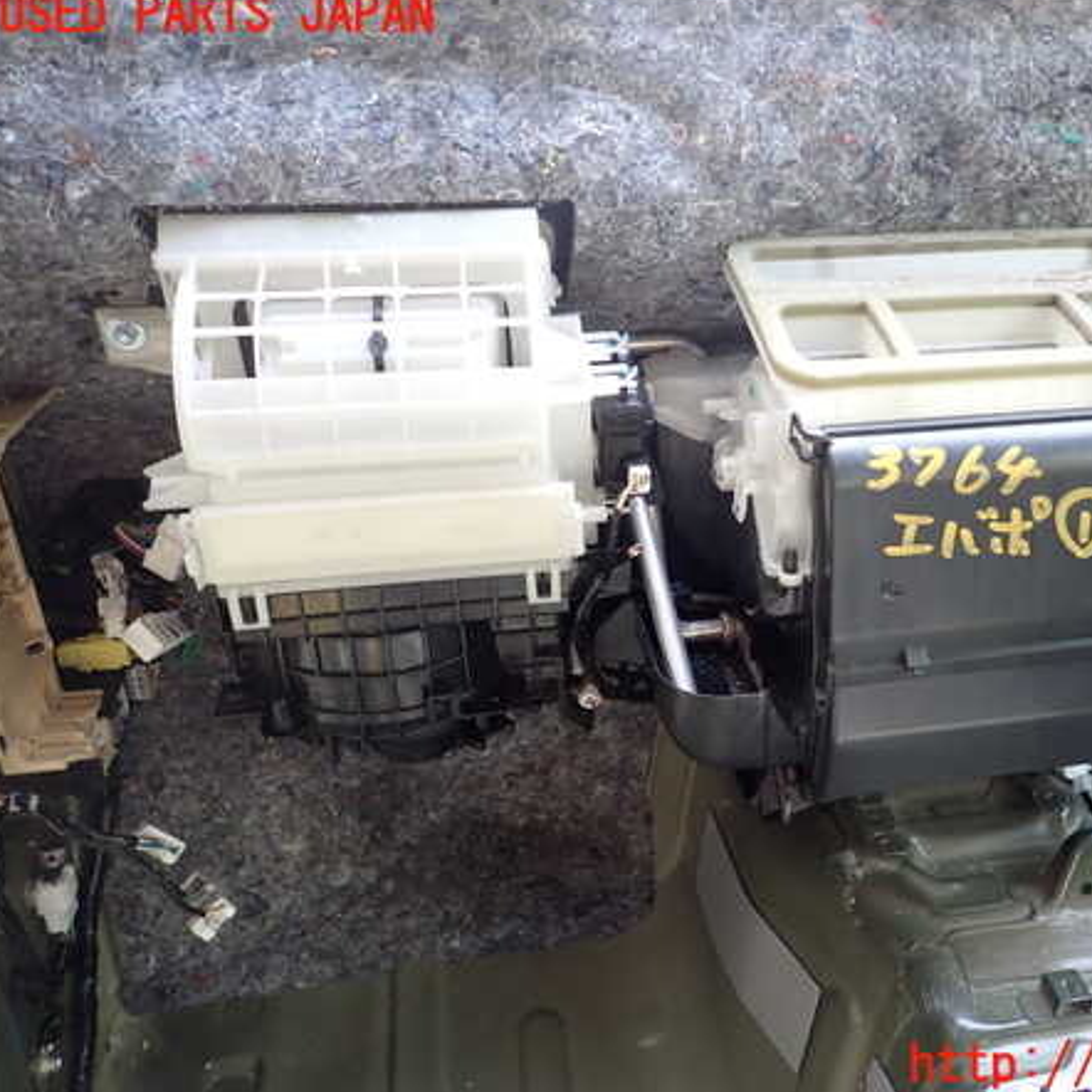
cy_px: 541
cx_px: 726
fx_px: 1071
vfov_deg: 54.0
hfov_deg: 53.0
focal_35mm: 30
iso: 160
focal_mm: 4.5
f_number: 2
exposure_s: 1/125
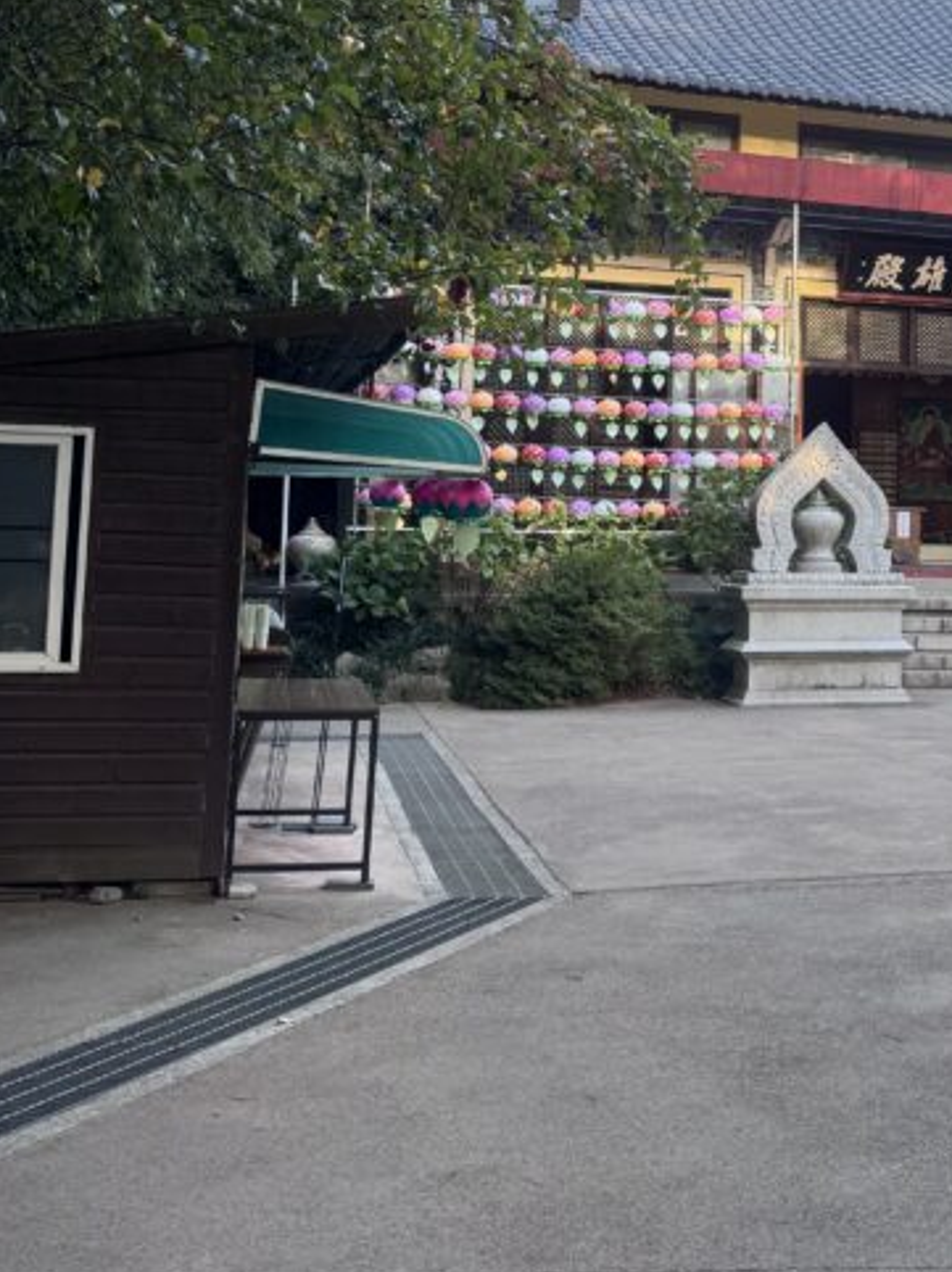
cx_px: 860
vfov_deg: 36.8
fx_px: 1872
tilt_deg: +7.6
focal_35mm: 51
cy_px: 359
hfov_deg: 27.5
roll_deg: -0.4
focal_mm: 6.76
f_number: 1.78
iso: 64
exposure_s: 1/159
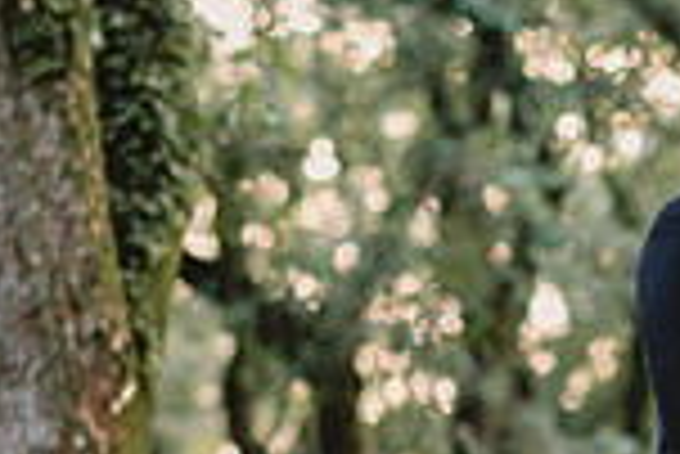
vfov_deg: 4.0
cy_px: 614
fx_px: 6561
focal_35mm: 347
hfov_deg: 5.9
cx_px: 892
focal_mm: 85
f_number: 2
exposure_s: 1/250
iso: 1250
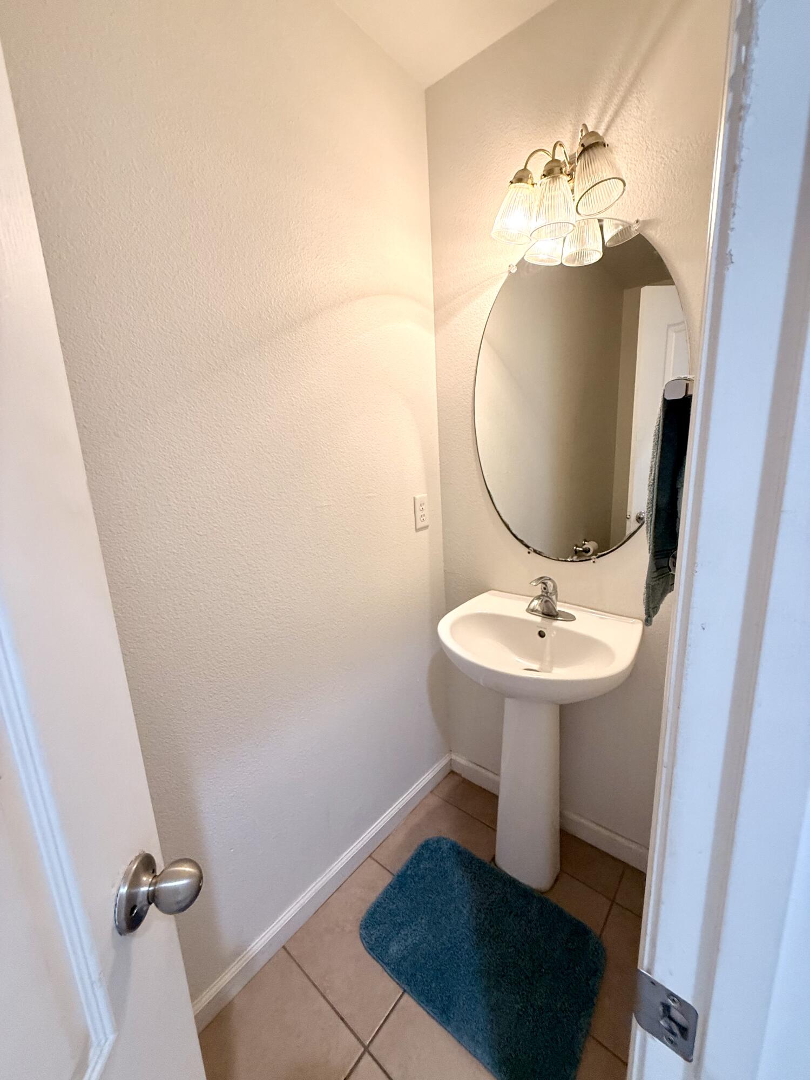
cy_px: 540
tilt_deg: -11.6
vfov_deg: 102.1
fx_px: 437
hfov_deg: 85.7
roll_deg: +2.5
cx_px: 405
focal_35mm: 14
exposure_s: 1/60
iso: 200
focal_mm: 2.22
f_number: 2.2
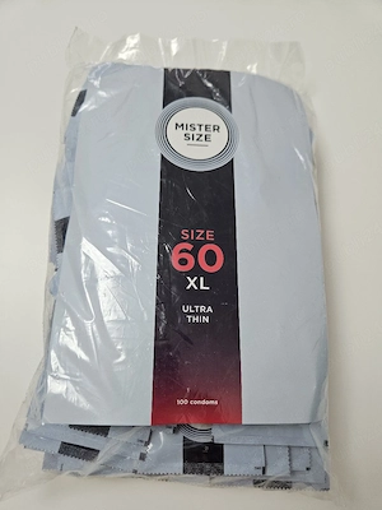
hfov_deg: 58.9
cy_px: 255
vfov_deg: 73.9
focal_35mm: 23
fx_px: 338
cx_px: 191
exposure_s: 1/101
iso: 100
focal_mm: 5.4
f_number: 1.8
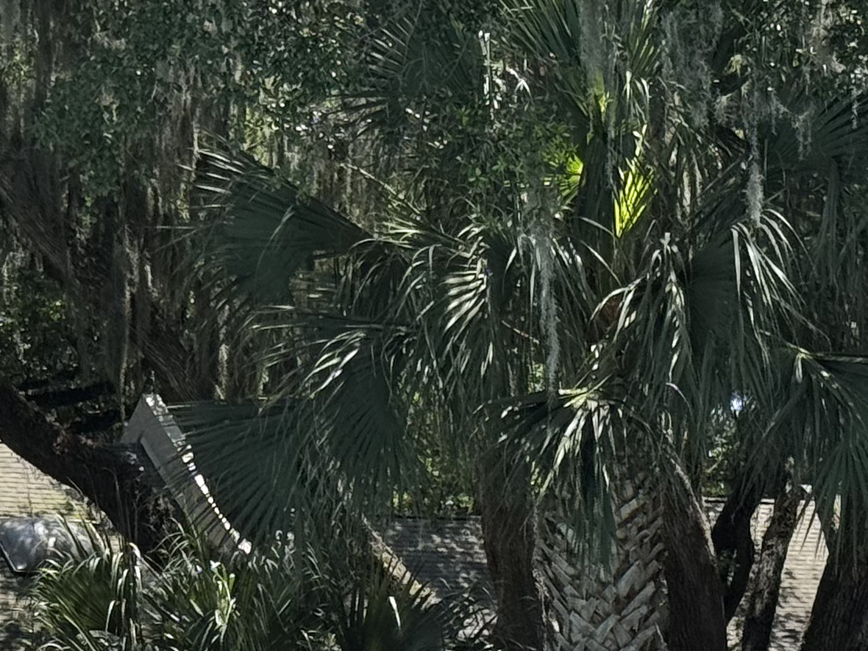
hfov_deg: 11.3
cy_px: 873
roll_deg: -0.9
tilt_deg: +1.1
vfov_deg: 8.4
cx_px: 121
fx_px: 4363
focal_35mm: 174
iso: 64
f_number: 1.78
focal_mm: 6.76
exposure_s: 1/3096
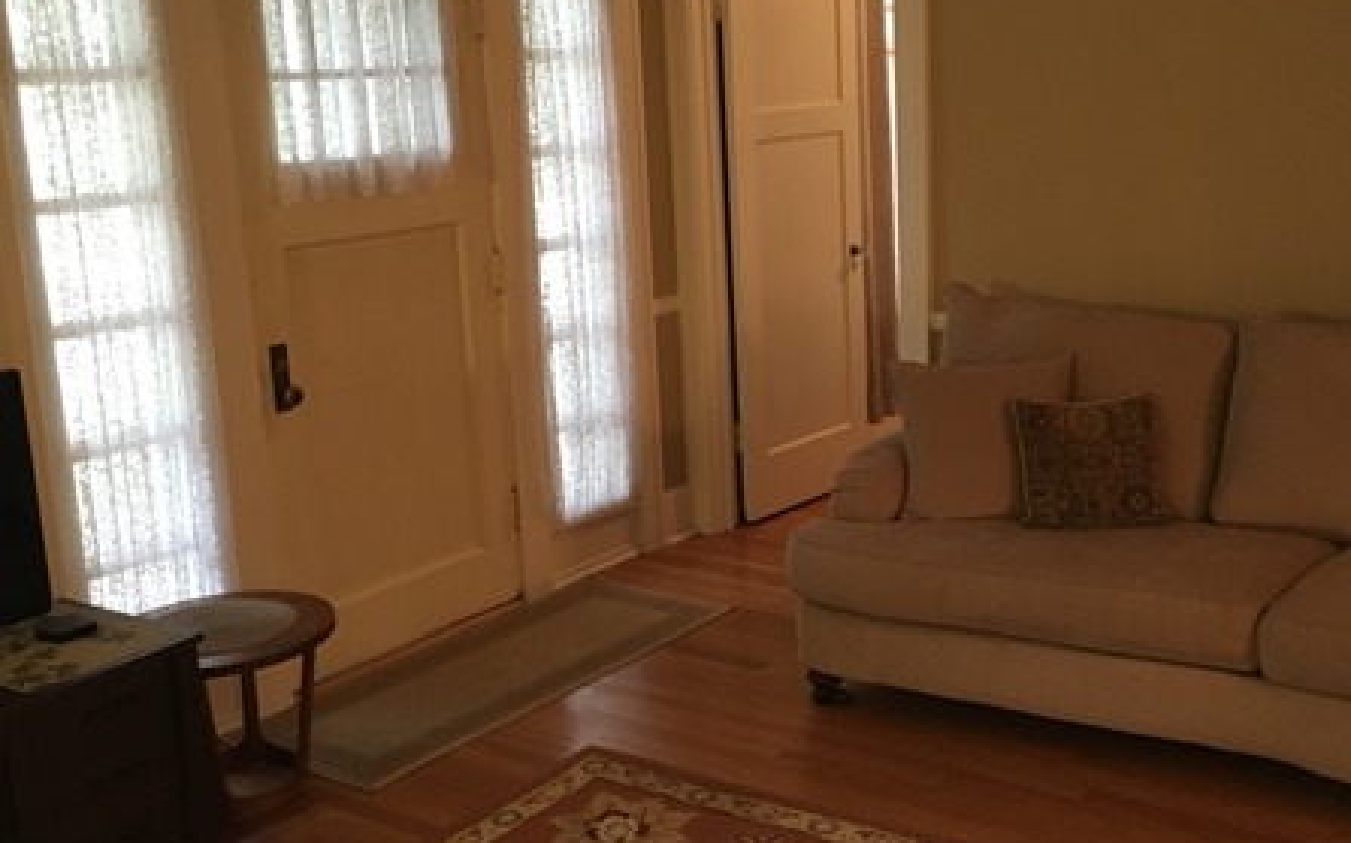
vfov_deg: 29.2
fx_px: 1619
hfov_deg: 45.3
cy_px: 444
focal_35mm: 44
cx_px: 725
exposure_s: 1/24
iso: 200
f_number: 2.2
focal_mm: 4.15
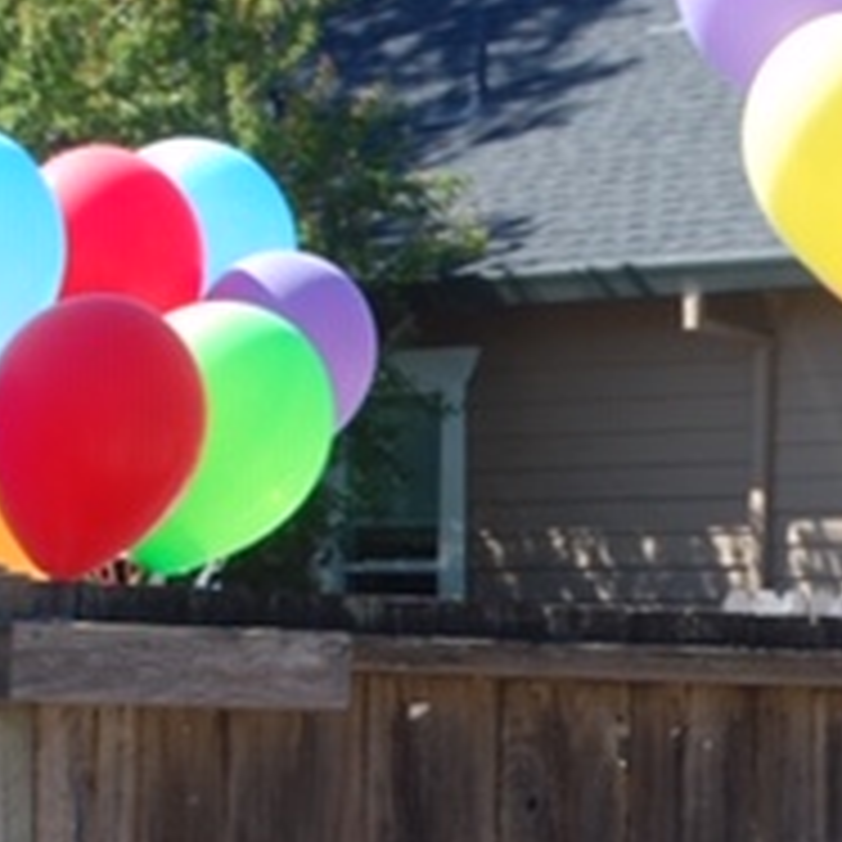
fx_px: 5752
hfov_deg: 8.3
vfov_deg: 8.3
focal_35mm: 209
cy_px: 738
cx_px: 955
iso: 250
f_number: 5.6
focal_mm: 48
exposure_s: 1/125
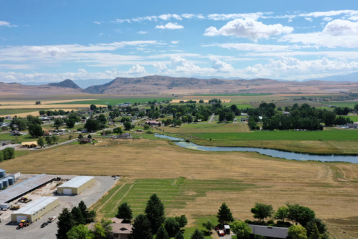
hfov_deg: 55.7
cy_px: 140
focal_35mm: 34
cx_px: 190
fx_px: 338
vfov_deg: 38.8
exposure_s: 1/800
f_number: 6.3
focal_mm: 10.26
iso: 100
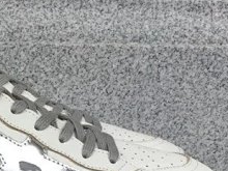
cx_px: 8
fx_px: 593
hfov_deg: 21.1
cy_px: 211
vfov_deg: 15.7
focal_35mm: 90
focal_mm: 3.3
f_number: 2.4
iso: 25
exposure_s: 1/264
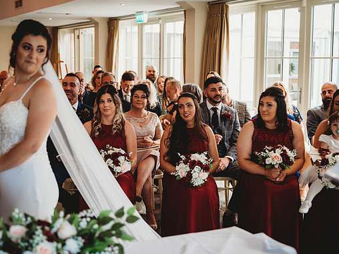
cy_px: 127
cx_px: 151
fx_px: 548
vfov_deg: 26.1
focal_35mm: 56
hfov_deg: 34.3
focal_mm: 51
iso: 560
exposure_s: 1/160
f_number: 2.8
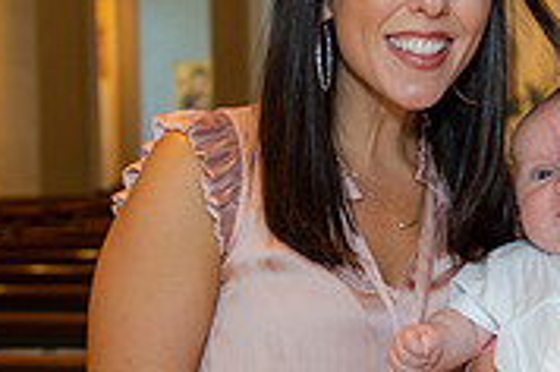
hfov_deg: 18.3
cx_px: 466
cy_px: 224
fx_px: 1724
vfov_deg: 12.3
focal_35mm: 111
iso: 1000
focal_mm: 34
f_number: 3.2
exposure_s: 1/100
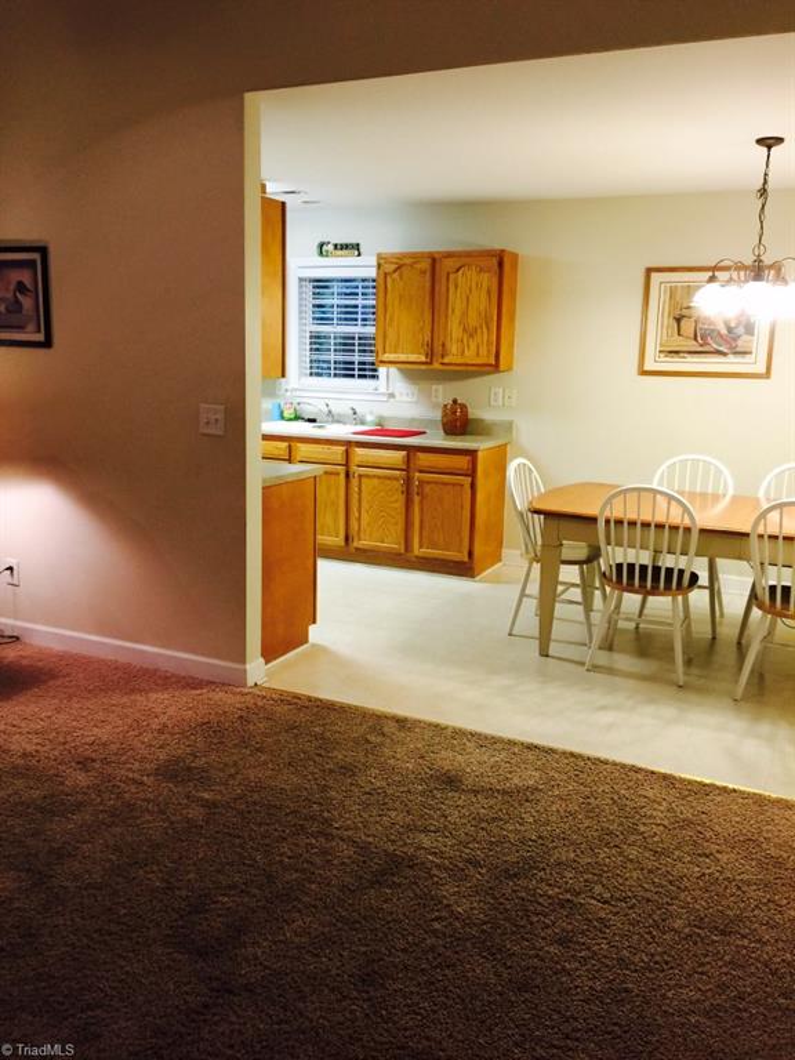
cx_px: 398
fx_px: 888
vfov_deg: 61.7
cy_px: 530
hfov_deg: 48.2
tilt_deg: -10.4
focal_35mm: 29
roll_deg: -0.7
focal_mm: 4.15
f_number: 2.2
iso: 64
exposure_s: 1/15
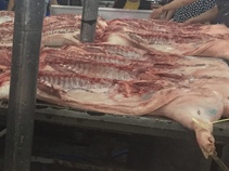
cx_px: -115
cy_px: 117
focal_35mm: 88
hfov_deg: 19.4
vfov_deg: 16.7
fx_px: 582
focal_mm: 4.15
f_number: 2.2
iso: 250
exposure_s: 1/33
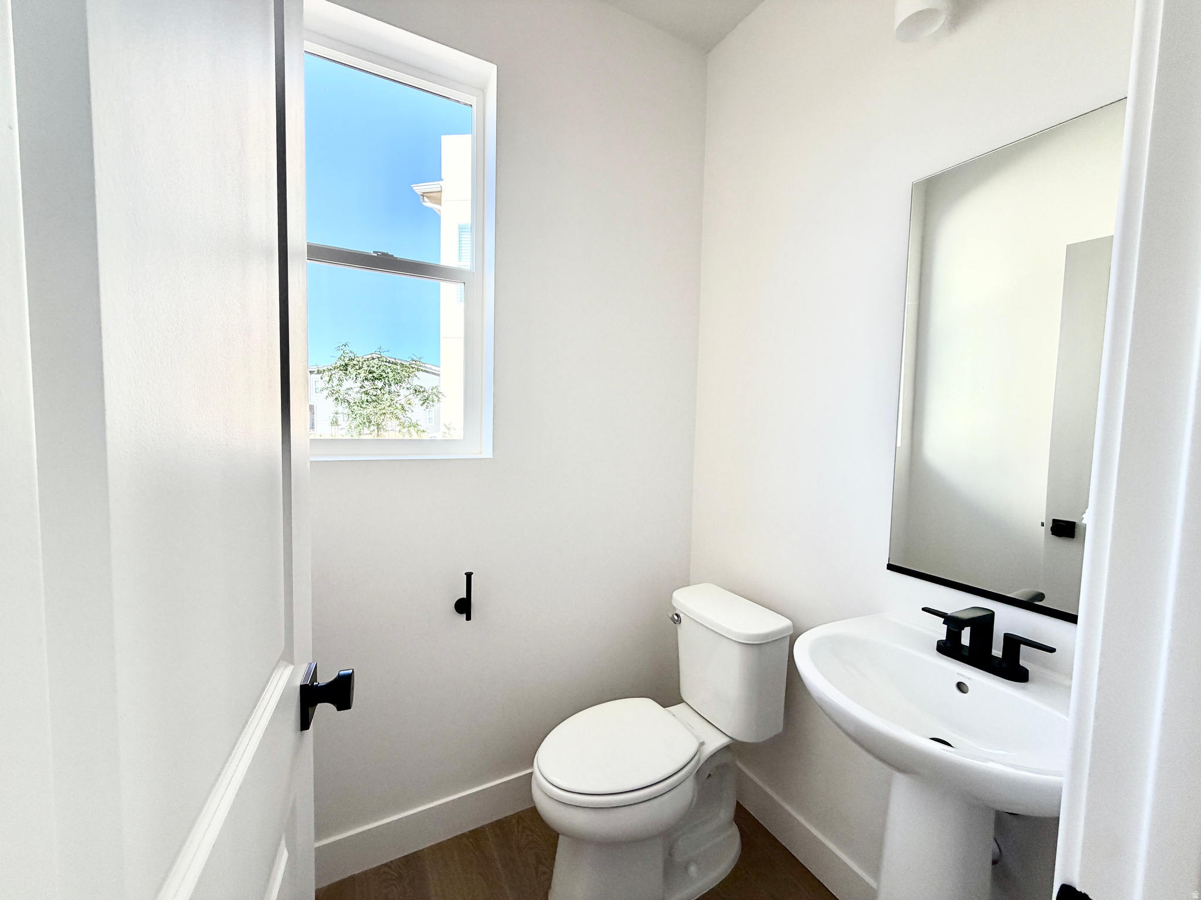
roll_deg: -1.4
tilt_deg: -3.2
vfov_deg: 85.7
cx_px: 600
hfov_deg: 102.1
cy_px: 450
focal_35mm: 14
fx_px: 486
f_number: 2.2
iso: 64
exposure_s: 1/205
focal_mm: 2.22
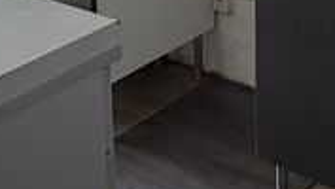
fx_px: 765
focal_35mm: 86
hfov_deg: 24.4
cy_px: -255
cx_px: 252
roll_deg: +0.1
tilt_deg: -2.3
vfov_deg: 11.7
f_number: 2.2
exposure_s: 1/99
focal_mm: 2.22
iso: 64
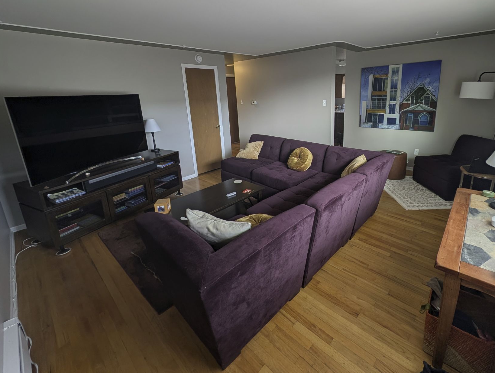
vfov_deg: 80.9
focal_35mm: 15
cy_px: 149
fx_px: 215
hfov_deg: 97.4
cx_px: 283
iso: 39
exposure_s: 1/59.9
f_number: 1.95
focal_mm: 2.23
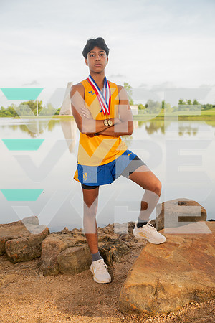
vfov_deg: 46.4
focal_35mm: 42
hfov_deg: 31.9
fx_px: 376
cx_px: 108
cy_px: 162
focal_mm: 42
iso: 250
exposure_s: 1/400
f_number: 4.5
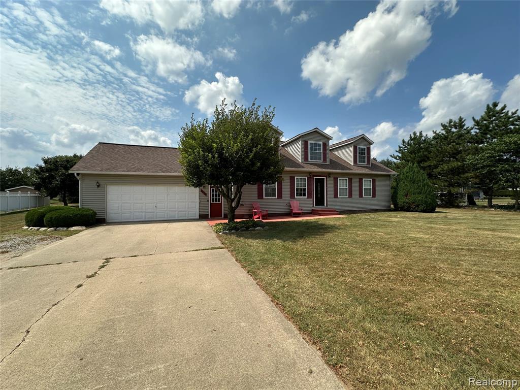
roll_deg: -0.7
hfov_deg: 102.1
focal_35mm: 14
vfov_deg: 85.7
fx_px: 210
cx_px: 260
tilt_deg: +0.2
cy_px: 195
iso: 50
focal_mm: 2.22
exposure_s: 1/2020
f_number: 2.2
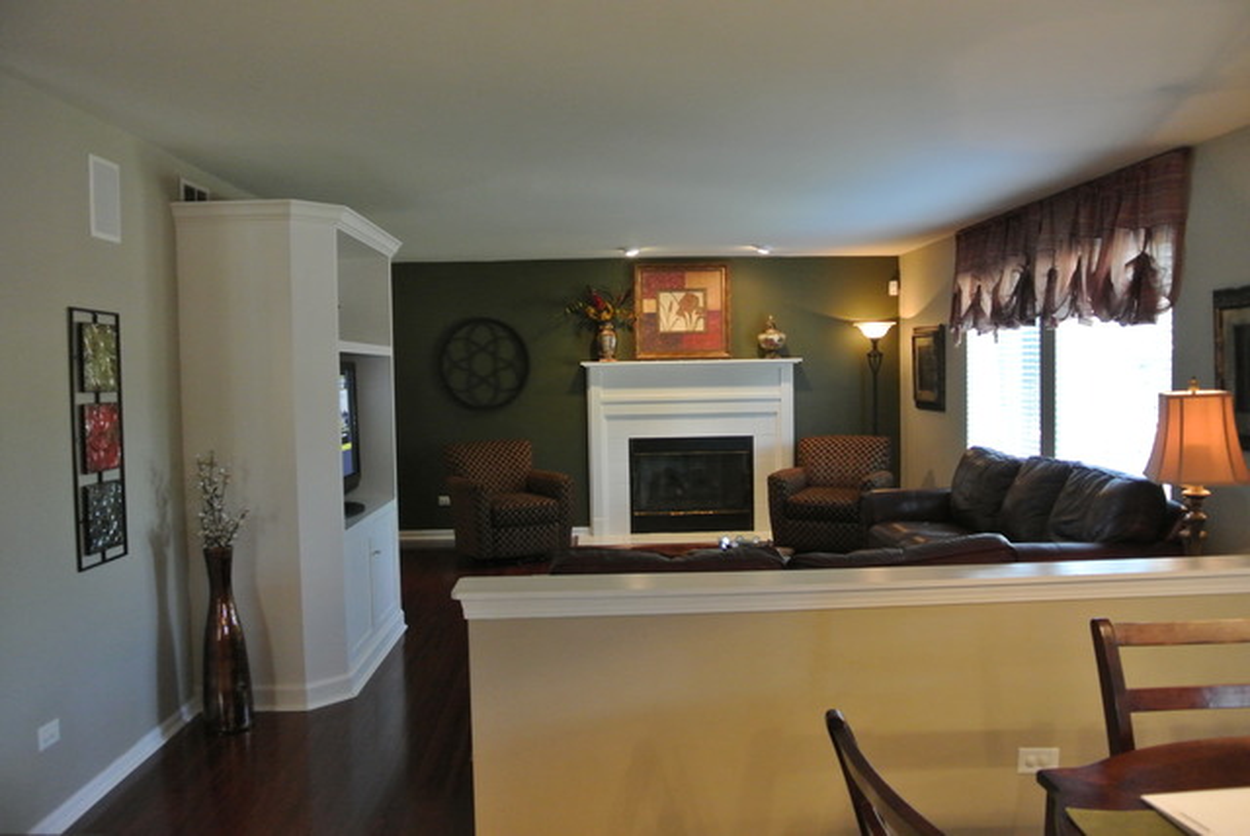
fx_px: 938
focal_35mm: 27
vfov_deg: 48.0
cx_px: 625
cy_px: 418
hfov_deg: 67.3
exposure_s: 1/50
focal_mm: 10
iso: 800
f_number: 3.5
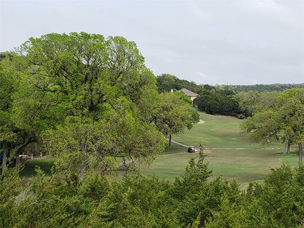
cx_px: 152
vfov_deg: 53.1
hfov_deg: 67.3
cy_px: 114
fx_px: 228
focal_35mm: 26
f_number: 2.4
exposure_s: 1/1378
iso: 50
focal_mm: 4.3
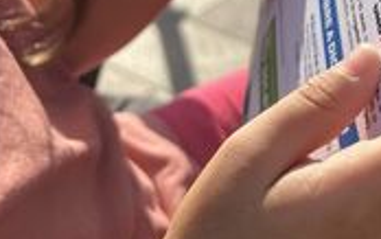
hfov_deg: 24.9
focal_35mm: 79
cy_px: -99
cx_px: 384
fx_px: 821
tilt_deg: -20.0
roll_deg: +2.8
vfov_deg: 15.5
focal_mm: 5.1
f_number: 1.6
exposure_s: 1/2632
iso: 50
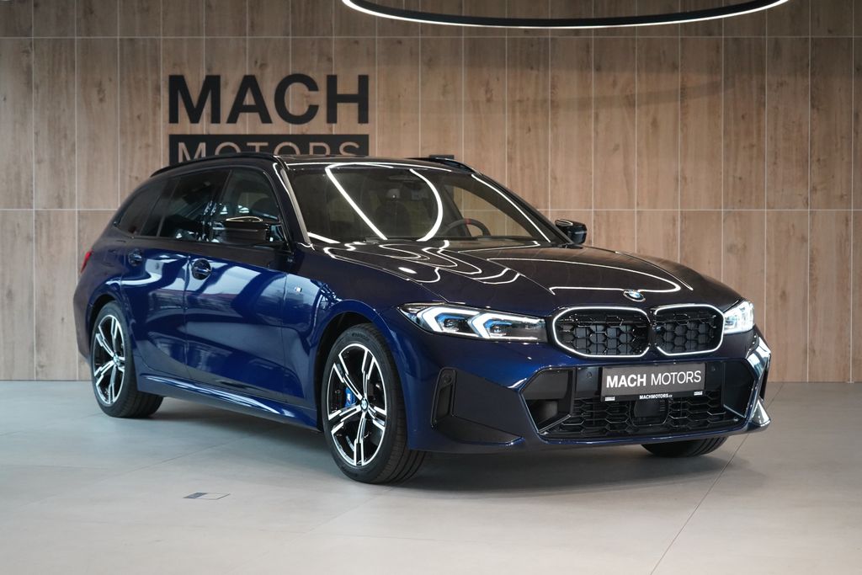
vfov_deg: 21.2
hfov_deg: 31.4
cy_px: 288
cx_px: 431
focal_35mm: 64
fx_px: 1533
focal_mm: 64
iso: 6400
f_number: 5.6
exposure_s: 1/160
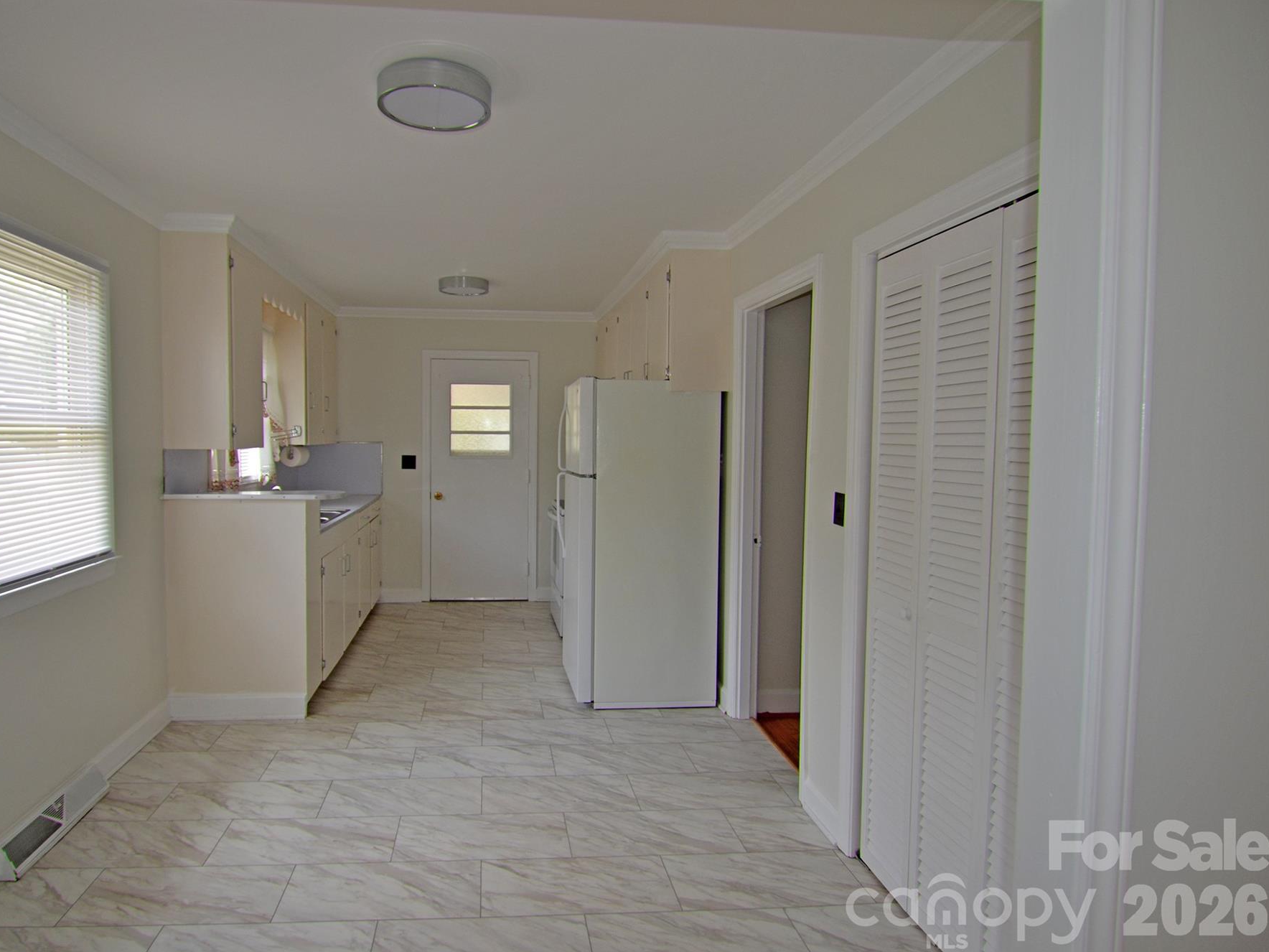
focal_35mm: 20
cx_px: 543
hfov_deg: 81.2
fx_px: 733
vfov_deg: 66.0
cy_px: 475
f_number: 4
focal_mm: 12
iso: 250
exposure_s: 1/125
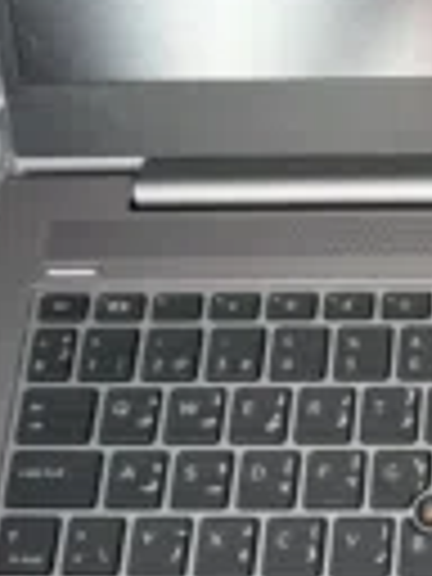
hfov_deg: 18.1
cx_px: 585
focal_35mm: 75
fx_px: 1248
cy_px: 220
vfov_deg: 25.9
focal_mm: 6.76
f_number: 1.78
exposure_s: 1/60
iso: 320
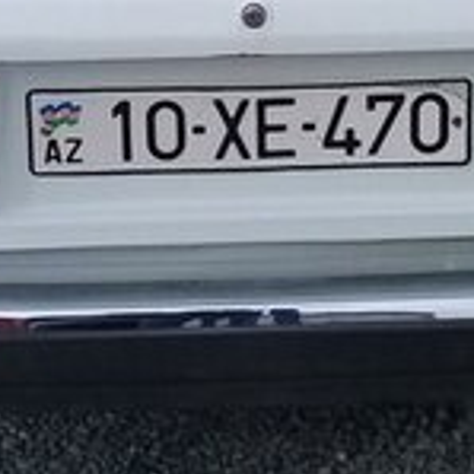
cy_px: -56
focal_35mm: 121
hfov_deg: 14.4
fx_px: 1875
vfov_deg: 14.1
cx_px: 235
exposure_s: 1/1715
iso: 50
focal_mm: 3.3
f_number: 2.2
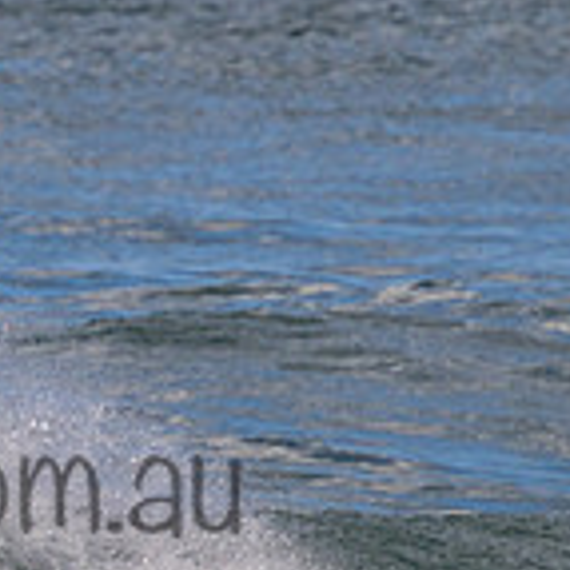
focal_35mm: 2764
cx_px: -179
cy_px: 440
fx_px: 51492
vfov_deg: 0.6
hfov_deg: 0.6
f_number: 11
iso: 900
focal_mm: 800
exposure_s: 1/2000
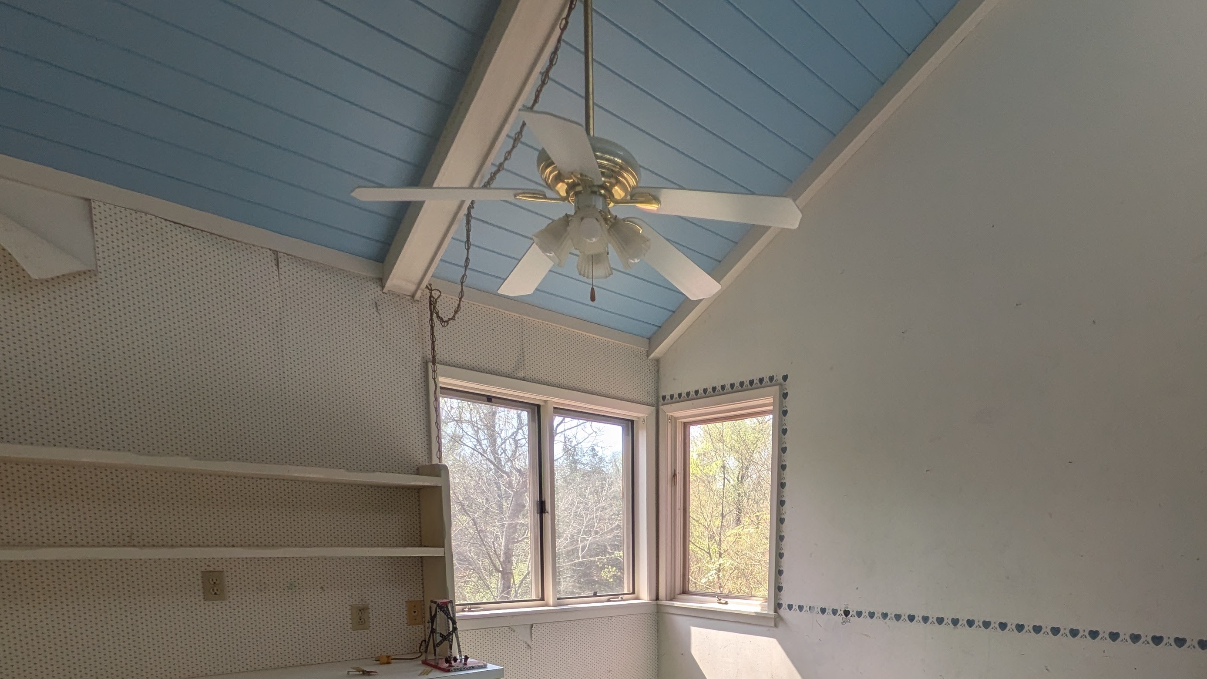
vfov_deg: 46.0
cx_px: 726
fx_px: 704
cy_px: 625
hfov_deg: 80.2
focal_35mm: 22
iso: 50
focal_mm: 1.85
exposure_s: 1/273
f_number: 2.2
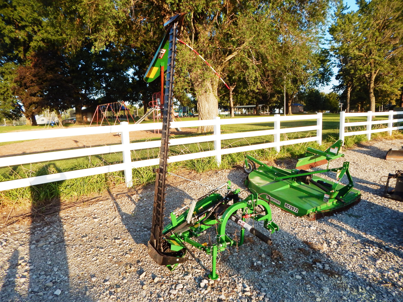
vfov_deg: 61.1
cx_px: 202
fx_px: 256
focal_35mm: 22
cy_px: 151
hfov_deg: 76.4
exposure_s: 1/640
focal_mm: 4
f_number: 3
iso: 125
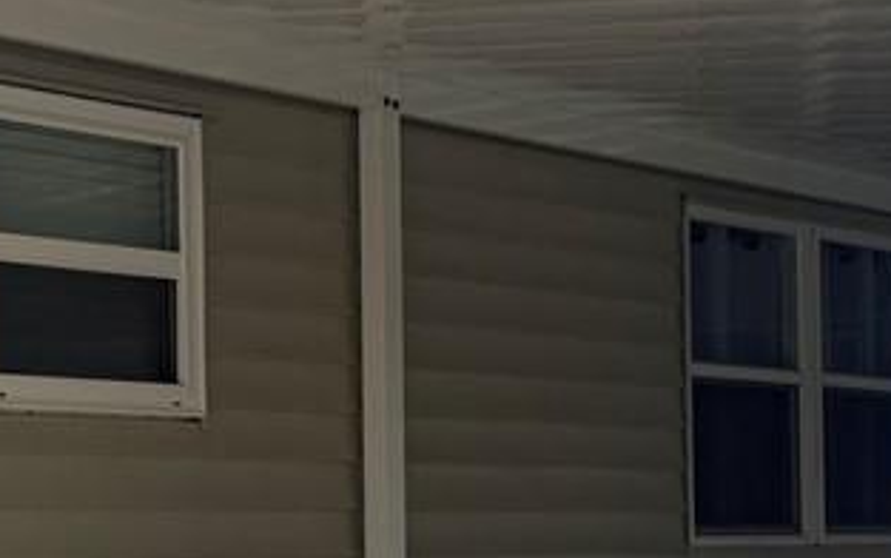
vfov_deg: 10.1
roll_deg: +0.3
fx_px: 3158
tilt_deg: +2.2
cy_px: 456
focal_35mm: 130
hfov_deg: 15.9
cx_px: 794
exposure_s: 1/7353
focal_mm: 6.76
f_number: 1.78
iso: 80
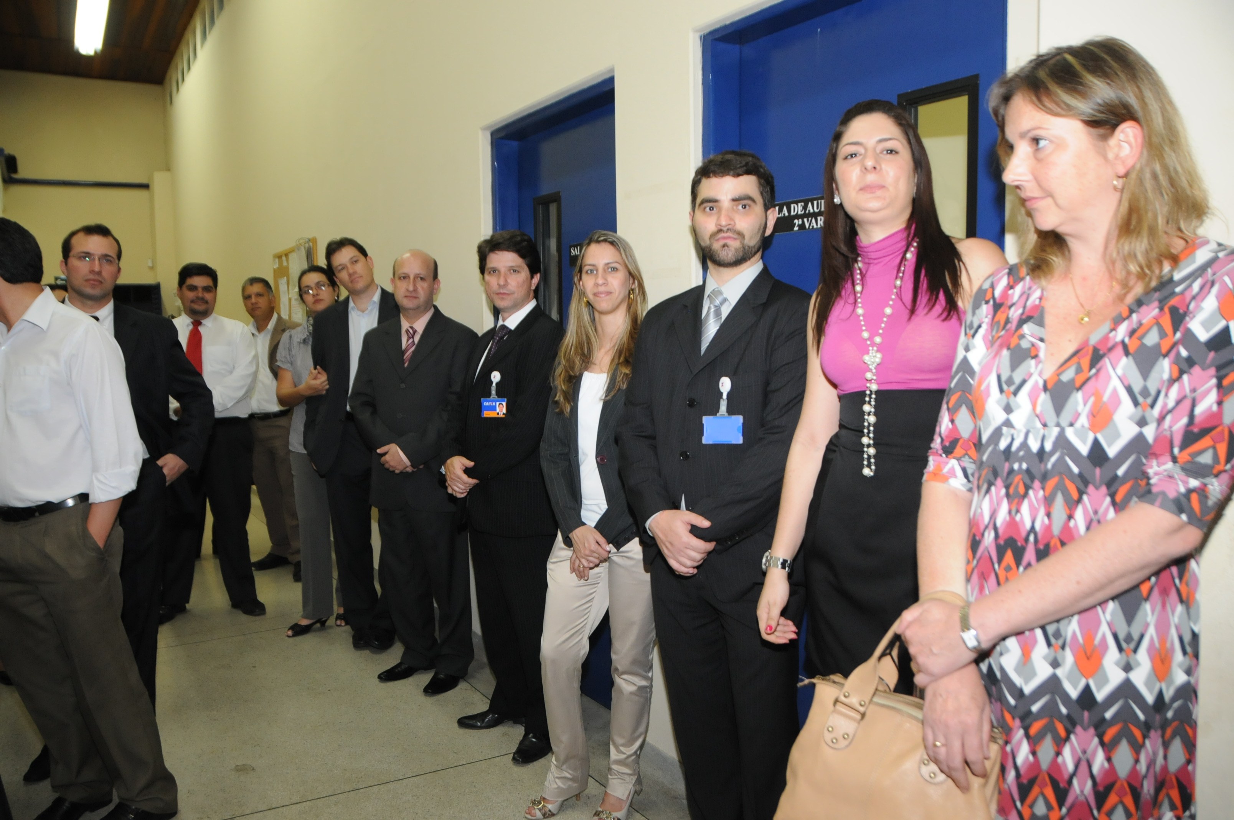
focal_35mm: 27
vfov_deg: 47.8
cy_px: 410
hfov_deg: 67.4
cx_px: 617
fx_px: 924
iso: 1000
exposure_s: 1/160
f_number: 3.5
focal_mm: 18
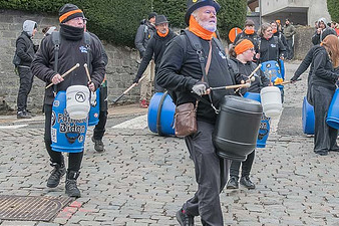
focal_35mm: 76
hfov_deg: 26.4
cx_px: 251
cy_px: 67
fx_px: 715
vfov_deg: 17.9
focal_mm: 32
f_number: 5.6
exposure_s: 1/250
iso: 1600
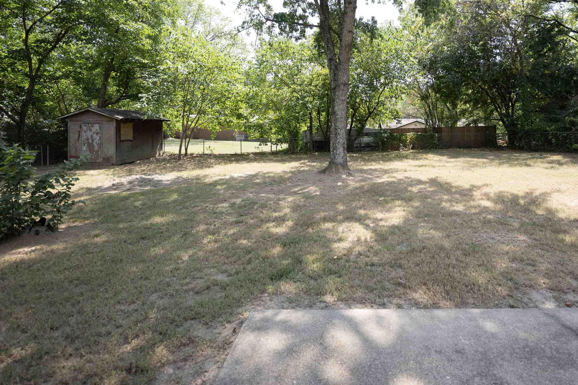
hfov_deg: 86.2
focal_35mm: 19
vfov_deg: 62.9
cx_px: 336
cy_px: 128
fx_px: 305
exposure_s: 1/3200
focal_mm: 14
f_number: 2.8
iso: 500
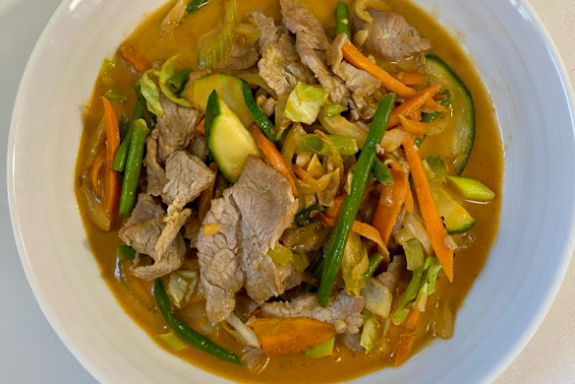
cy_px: 158
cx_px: 289
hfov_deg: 51.9
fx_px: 591
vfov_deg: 35.8
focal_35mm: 37
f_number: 1.8
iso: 160
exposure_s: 1/50
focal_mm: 4.25
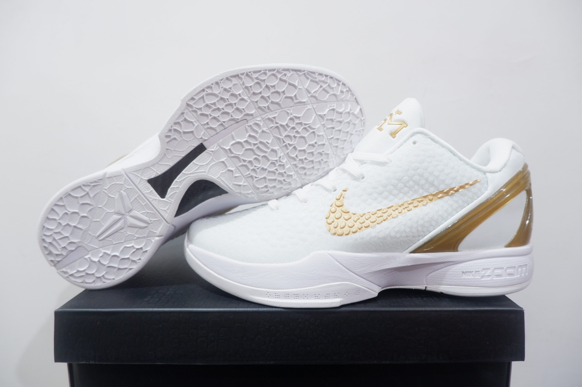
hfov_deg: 76.1
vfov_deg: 55.0
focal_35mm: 23
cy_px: 194
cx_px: 291
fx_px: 371
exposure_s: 1/25
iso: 640
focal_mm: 15
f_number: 3.5
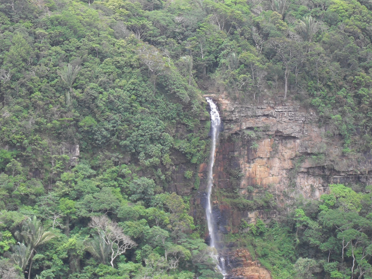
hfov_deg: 14.1
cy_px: 170
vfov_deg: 10.6
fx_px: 1505
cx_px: 213
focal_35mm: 140
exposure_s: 1/90
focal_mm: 18.9
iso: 100
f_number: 5.8
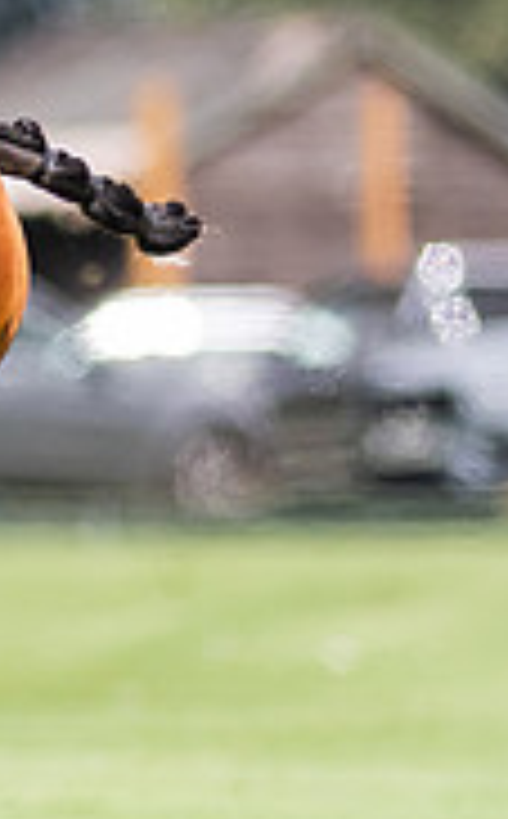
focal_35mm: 2170
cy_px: 289
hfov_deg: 0.6
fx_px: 48298
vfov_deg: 1.0
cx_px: -677
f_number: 3.2
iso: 400
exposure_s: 1/6400
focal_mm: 300
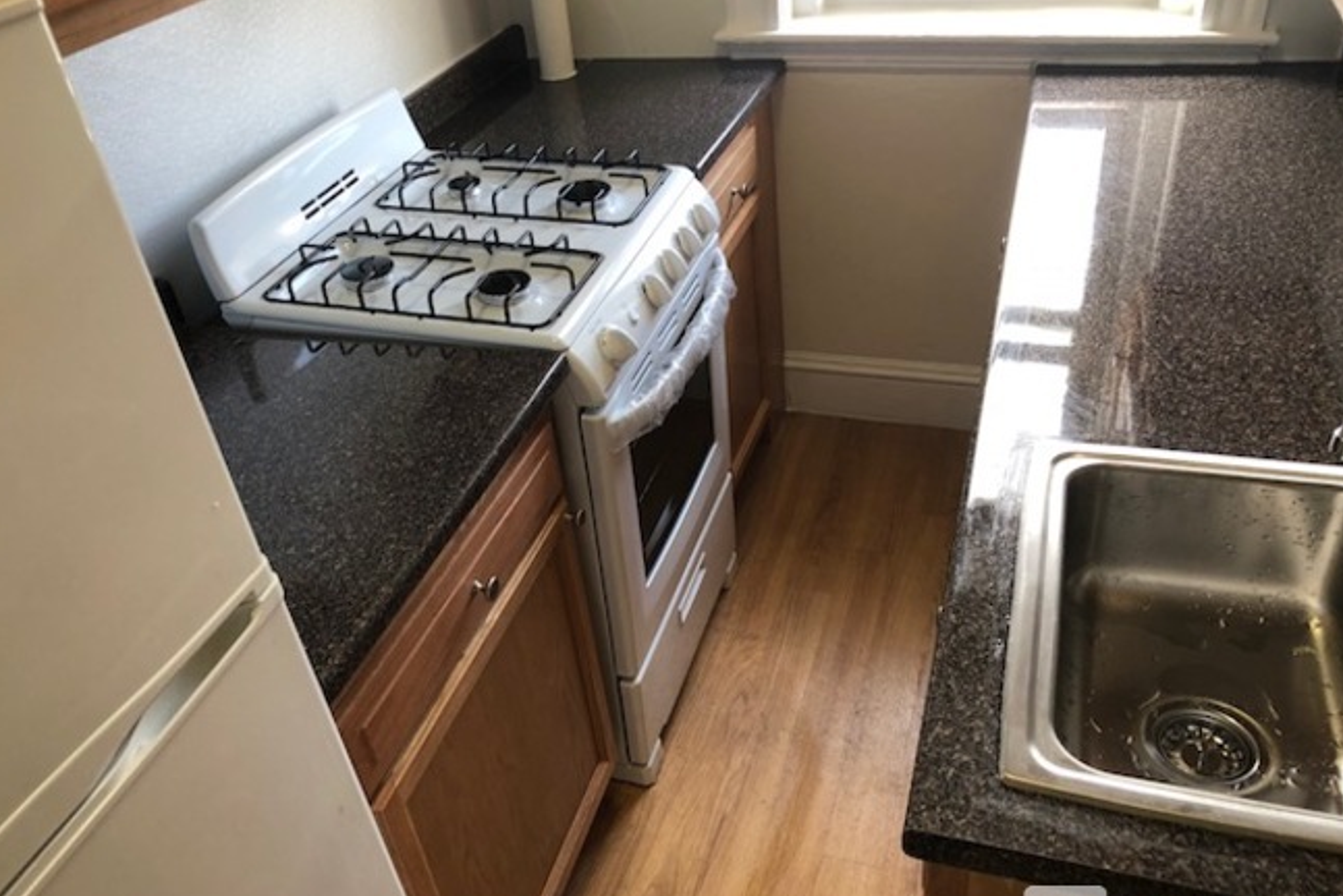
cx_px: 667
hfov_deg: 61.9
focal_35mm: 30
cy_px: 450
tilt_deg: -33.7
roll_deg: +7.9
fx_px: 1120
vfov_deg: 43.6
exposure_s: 1/24
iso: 40
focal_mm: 3.99
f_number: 1.8
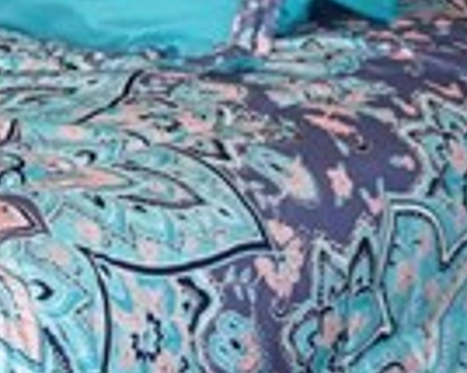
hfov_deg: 10.2
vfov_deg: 7.9
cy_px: -474
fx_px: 2514
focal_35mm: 182
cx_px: -268
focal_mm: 16
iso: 800
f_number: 3.5
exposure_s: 1/160
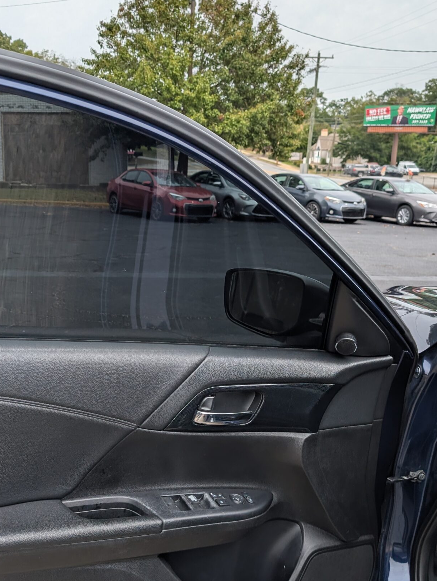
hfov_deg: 37.1
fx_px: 638
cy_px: 309
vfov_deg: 48.9
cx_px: 118
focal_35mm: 38
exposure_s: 1/573
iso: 22
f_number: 1.68
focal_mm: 6.9
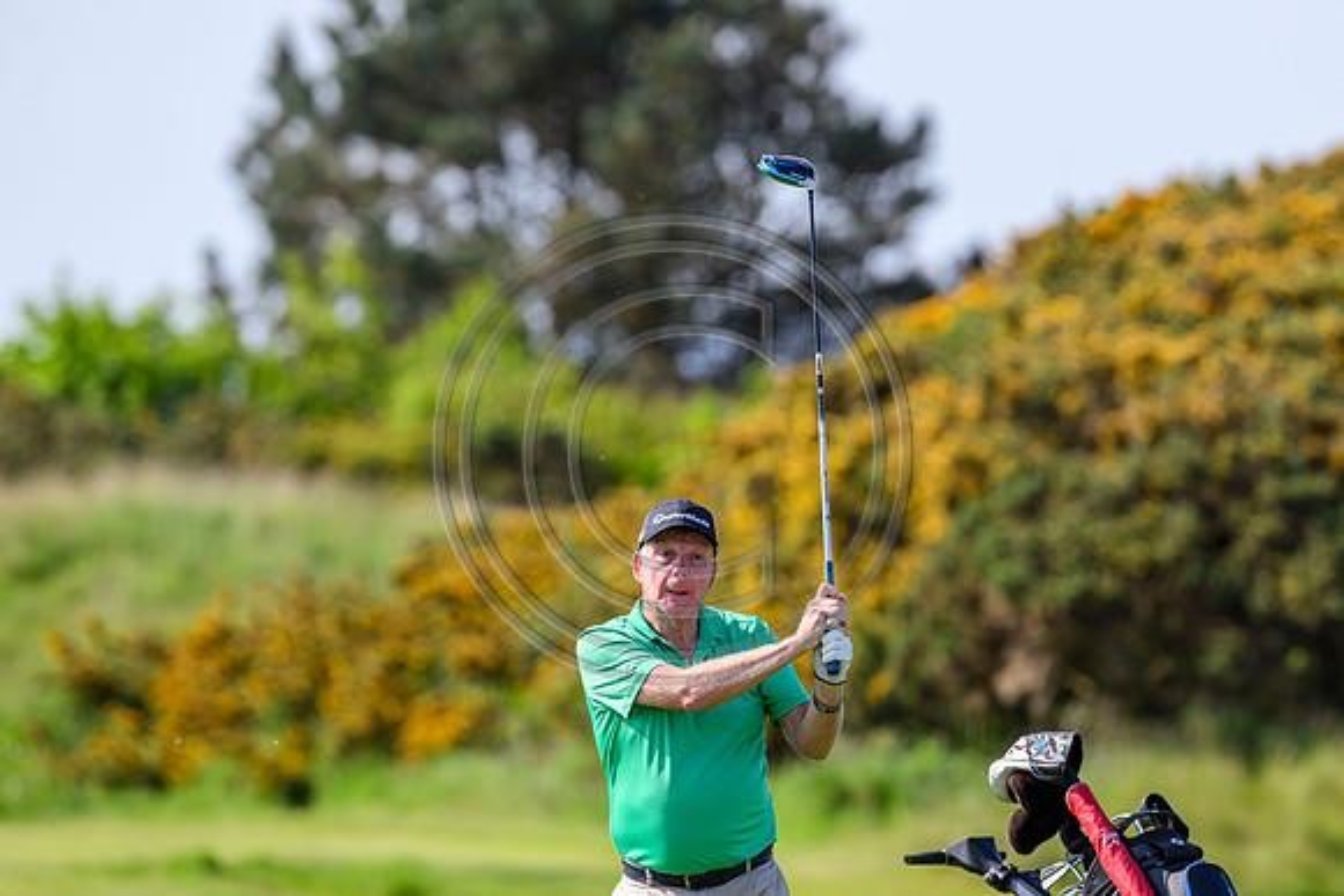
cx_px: 878
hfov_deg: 3.9
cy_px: 577
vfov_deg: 2.6
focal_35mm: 525
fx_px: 19588
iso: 500
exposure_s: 1/2500
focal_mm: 400
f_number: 4.5
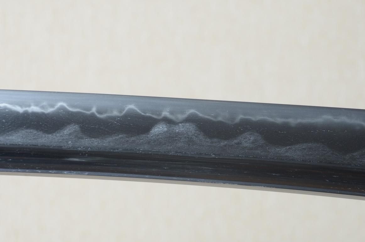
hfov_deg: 12.6
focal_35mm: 163
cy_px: 115
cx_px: 205
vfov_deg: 8.4
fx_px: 1651
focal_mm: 90
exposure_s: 1/1.6
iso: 400
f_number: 11
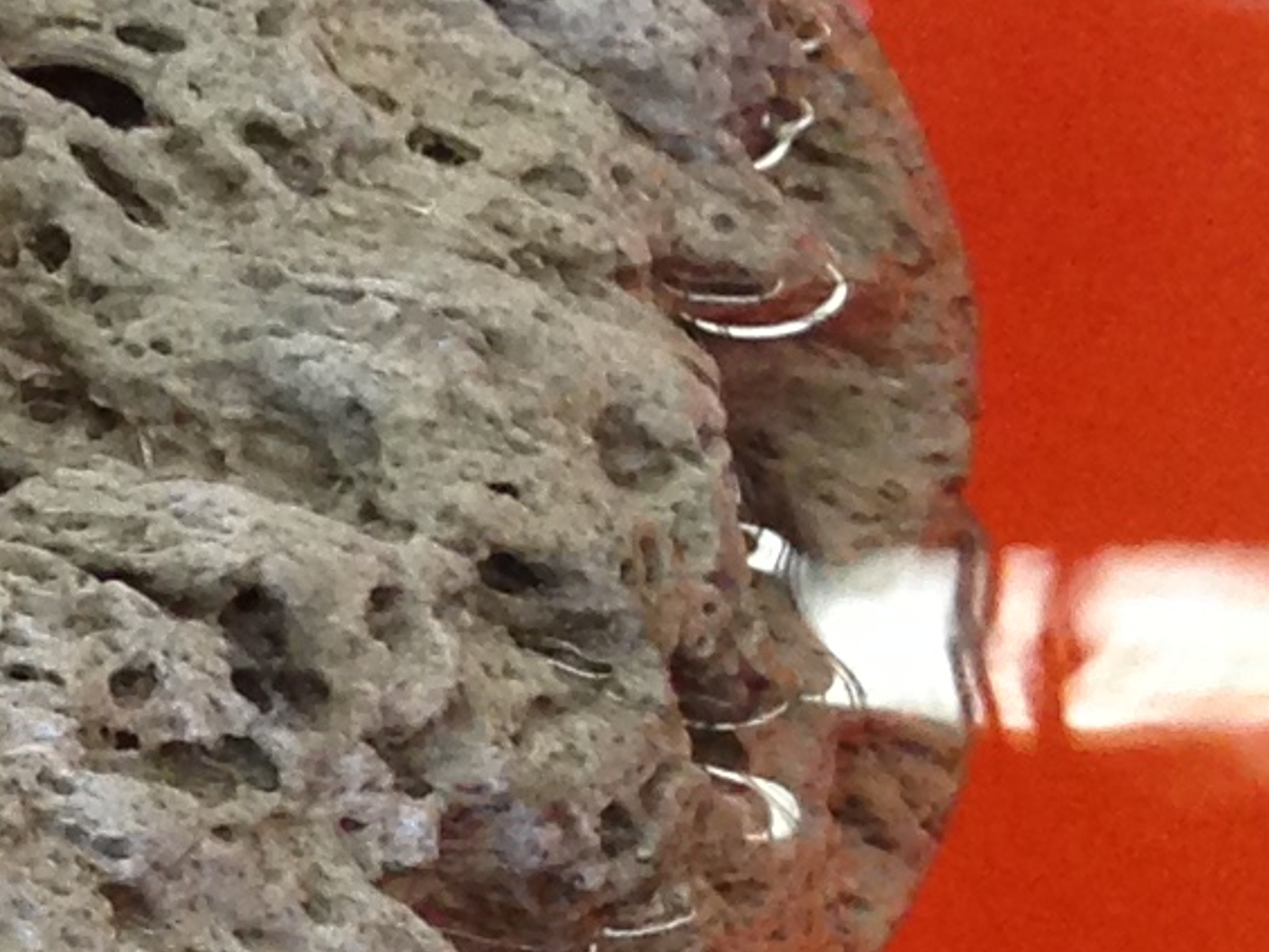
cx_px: -2146
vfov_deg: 7.7
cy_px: 1220
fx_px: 7002
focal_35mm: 191
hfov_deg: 9.0
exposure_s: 1/20
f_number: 2.4
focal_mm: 4.12
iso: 125
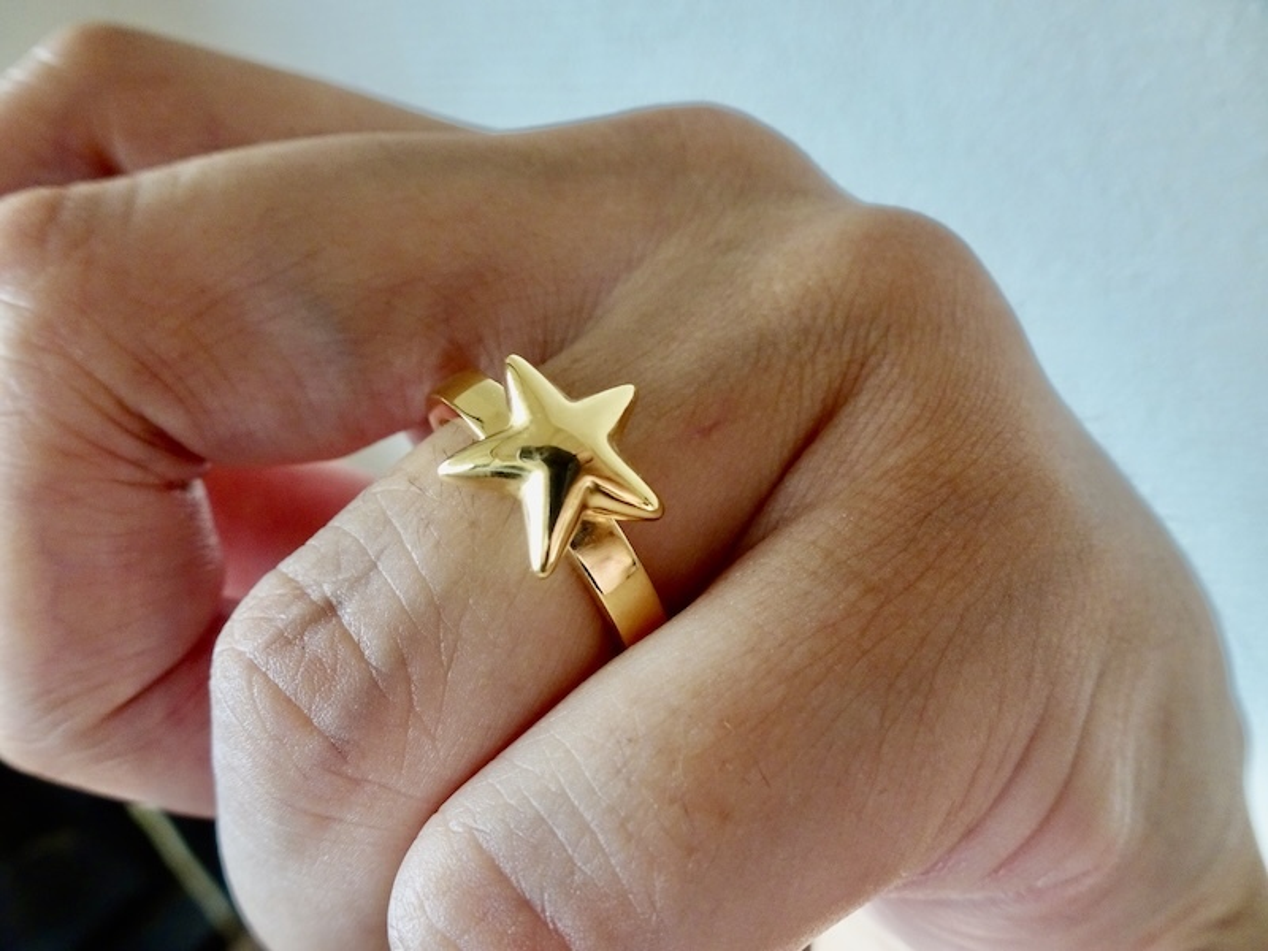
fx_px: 879
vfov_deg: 56.8
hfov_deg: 71.6
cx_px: 634
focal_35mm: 24
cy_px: 476
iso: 160
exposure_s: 1/30
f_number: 3.5
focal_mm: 4.1
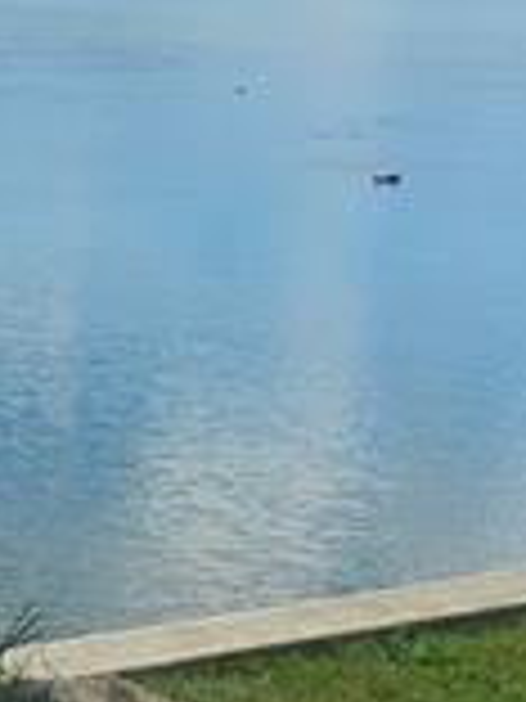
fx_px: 2593
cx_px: -90
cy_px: 140
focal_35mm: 128
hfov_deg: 11.4
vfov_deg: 15.3
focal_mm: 4.3
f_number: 2.4
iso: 50
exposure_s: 1/1888
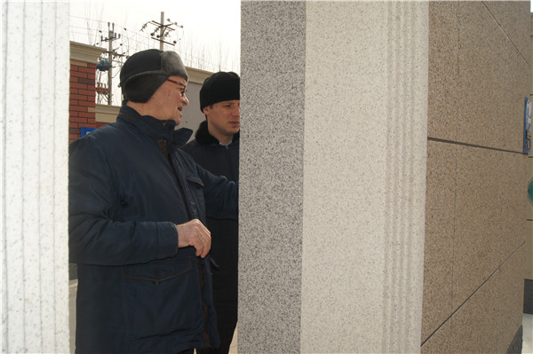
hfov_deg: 62.0
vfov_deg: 43.5
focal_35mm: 30
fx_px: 444
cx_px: 266
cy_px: 177
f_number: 13
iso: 200
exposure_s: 1/100
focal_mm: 20
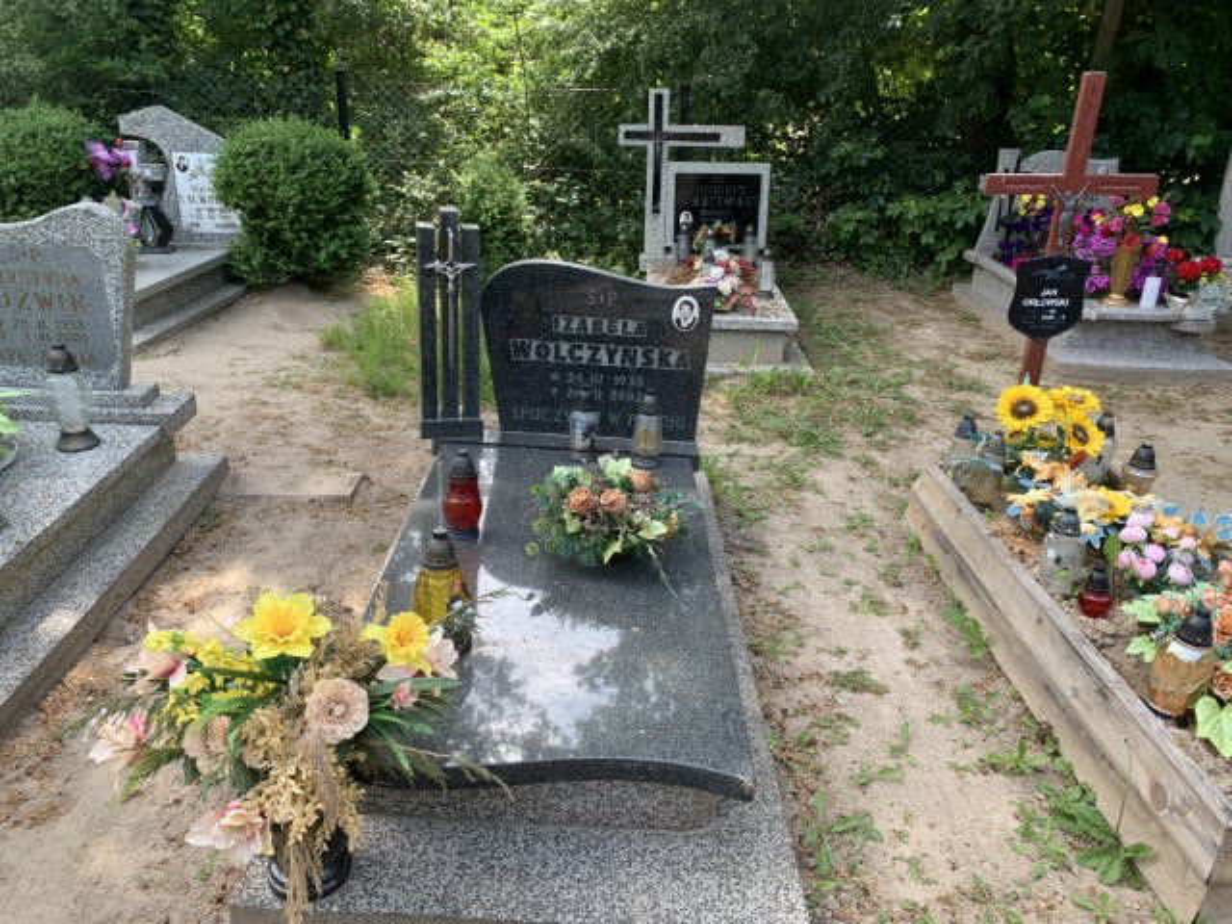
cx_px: 616
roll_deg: +0.0
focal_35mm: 26
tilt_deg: -20.7
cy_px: 462
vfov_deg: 53.1
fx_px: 925
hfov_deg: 67.3
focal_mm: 4.25
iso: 25
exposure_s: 1/267
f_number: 1.8
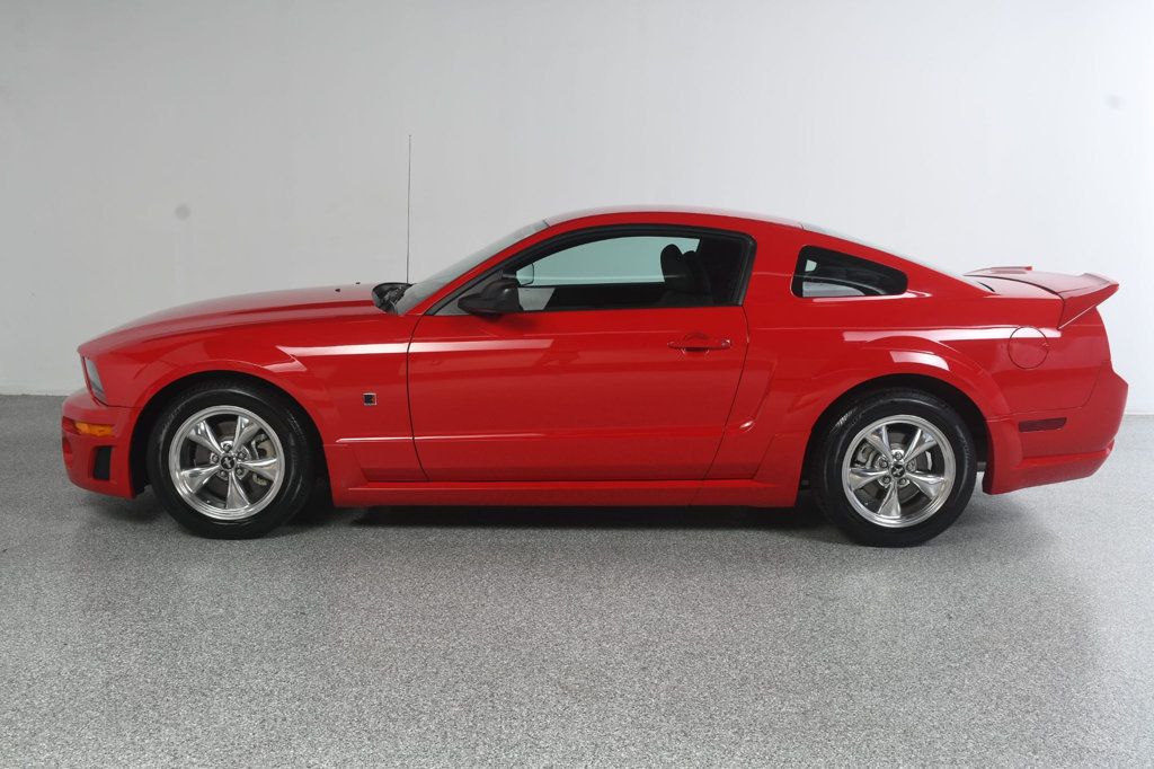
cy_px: 384
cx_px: 577
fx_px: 1089
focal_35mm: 34
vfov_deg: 38.9
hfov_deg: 55.8
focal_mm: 23
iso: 100
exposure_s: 1/160
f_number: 9
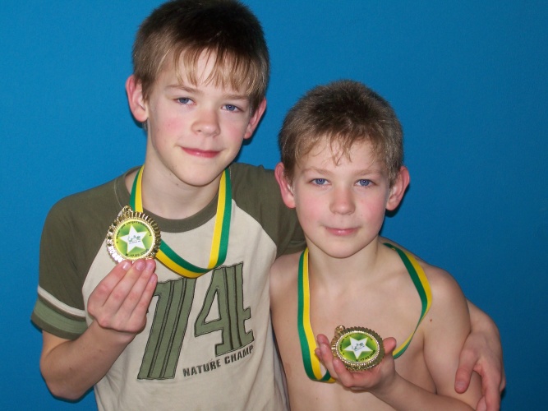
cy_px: 206
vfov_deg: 21.9
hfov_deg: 29.0
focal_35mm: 67
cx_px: 274
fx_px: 1060
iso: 80
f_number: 3.2
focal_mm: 11.1
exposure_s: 1/80
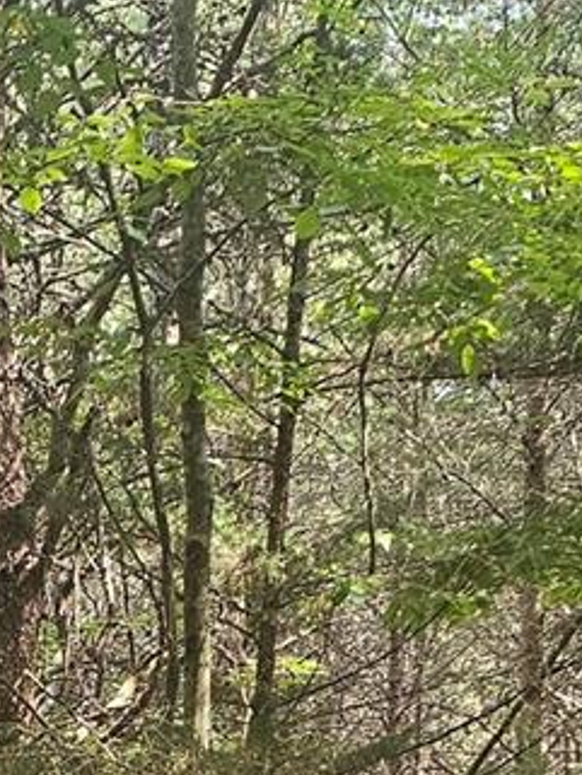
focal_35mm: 110
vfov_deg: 16.2
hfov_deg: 13.1
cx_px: -145
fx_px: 2464
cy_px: 1188
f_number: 1.7
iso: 125
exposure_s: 1/180
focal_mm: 6.3
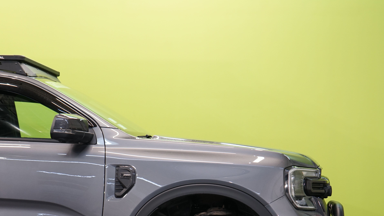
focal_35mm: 97
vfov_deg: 12.4
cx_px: 228
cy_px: 191
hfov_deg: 22.0
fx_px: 988
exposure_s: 1/40
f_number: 5
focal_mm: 58
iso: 500
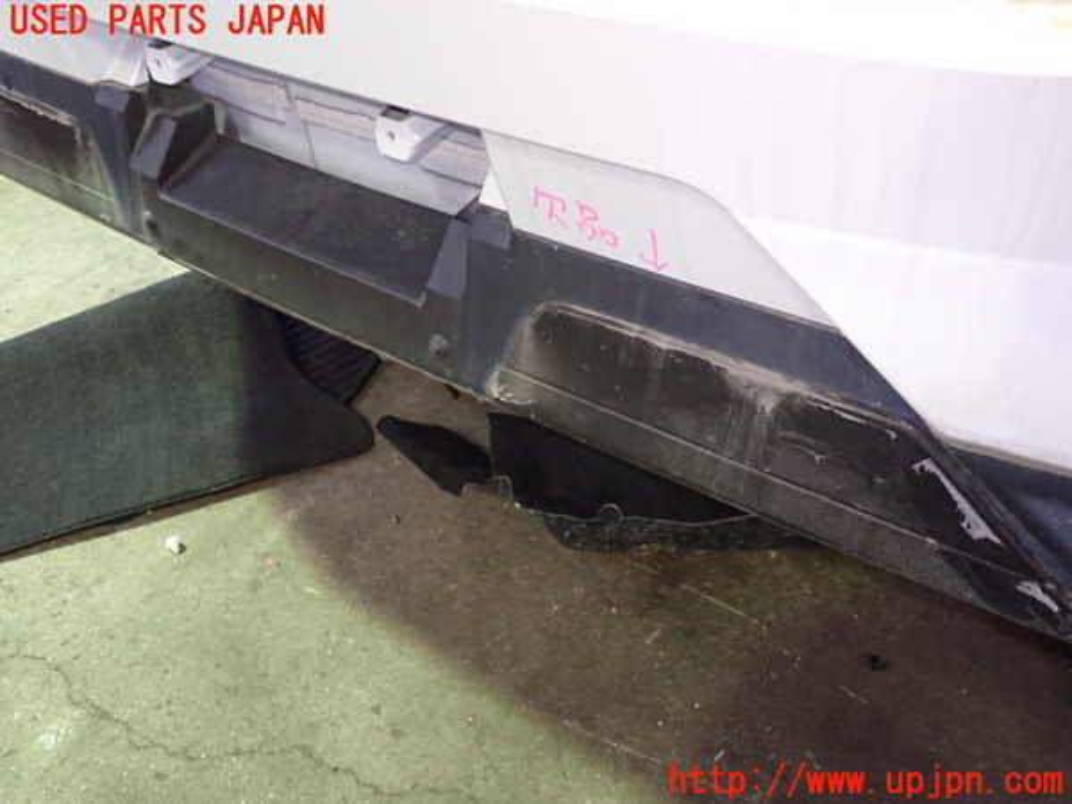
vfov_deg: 46.8
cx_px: 536
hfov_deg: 60.0
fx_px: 929
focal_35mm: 30
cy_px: 402
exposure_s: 1/20
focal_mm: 5.4
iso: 800
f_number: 2.3
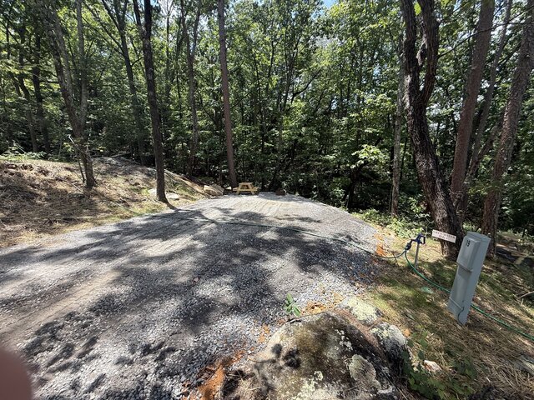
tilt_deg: -11.7
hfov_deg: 102.1
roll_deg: +1.9
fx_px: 216
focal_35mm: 14
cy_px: 200
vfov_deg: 85.7
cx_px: 267
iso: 50
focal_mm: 2.22
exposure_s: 1/540
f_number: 2.2
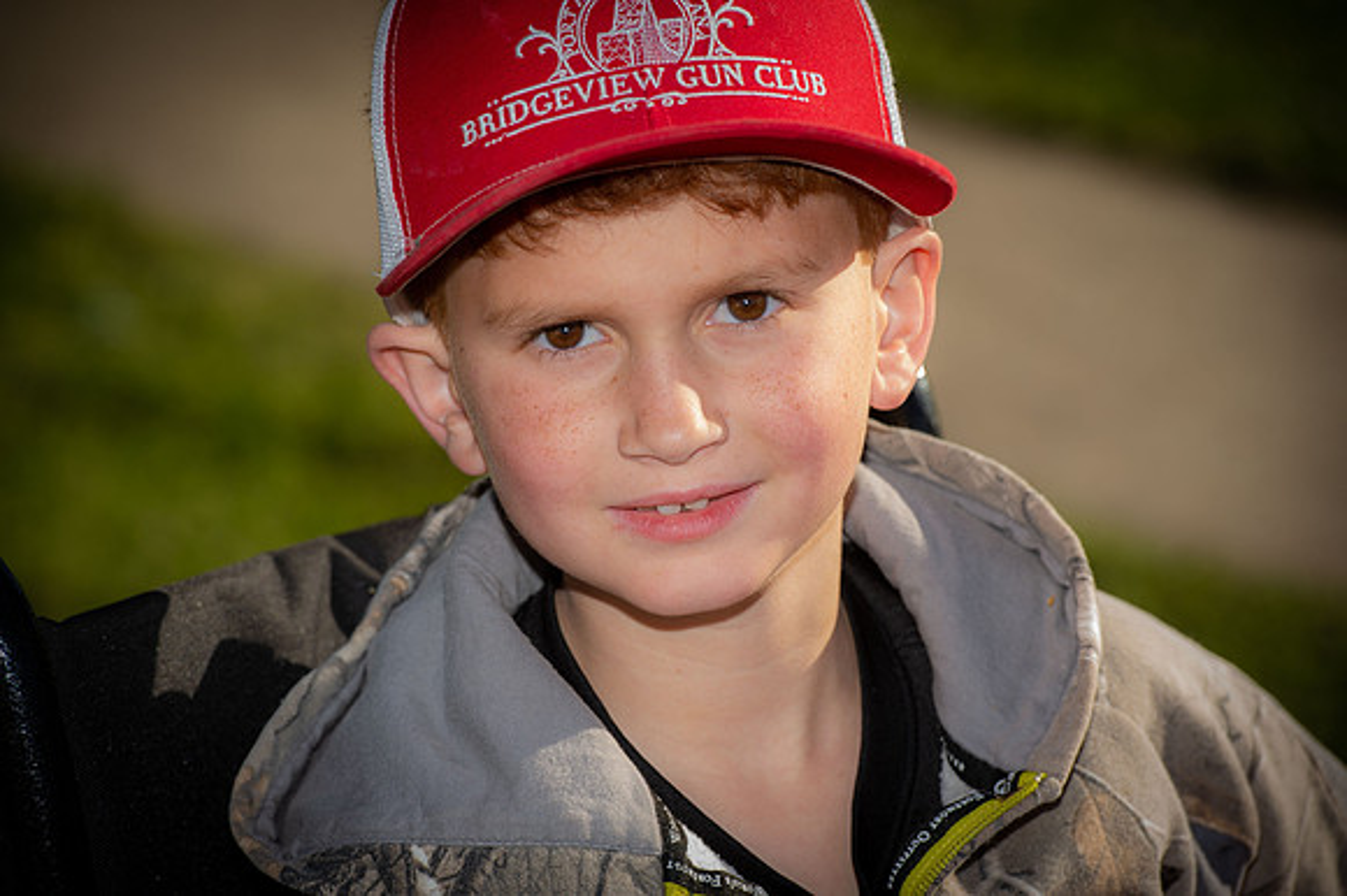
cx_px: 674
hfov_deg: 10.3
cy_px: 448
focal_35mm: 200
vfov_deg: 6.9
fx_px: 7479
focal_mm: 200
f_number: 8
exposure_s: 1/160
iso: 50
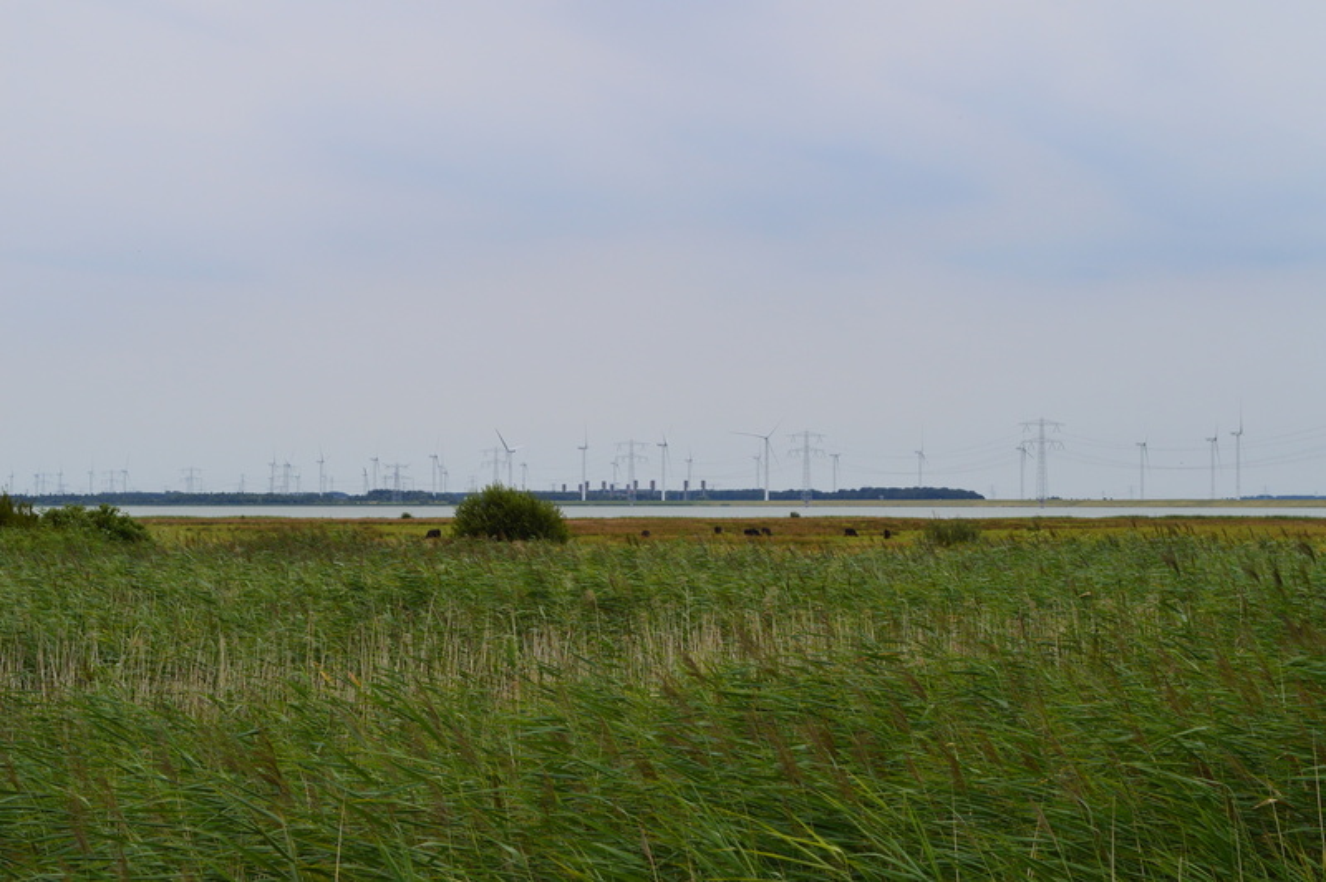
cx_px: 663
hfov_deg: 24.6
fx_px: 3036
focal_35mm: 82
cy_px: 441
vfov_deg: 16.5
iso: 400
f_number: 11
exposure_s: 1/400
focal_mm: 55
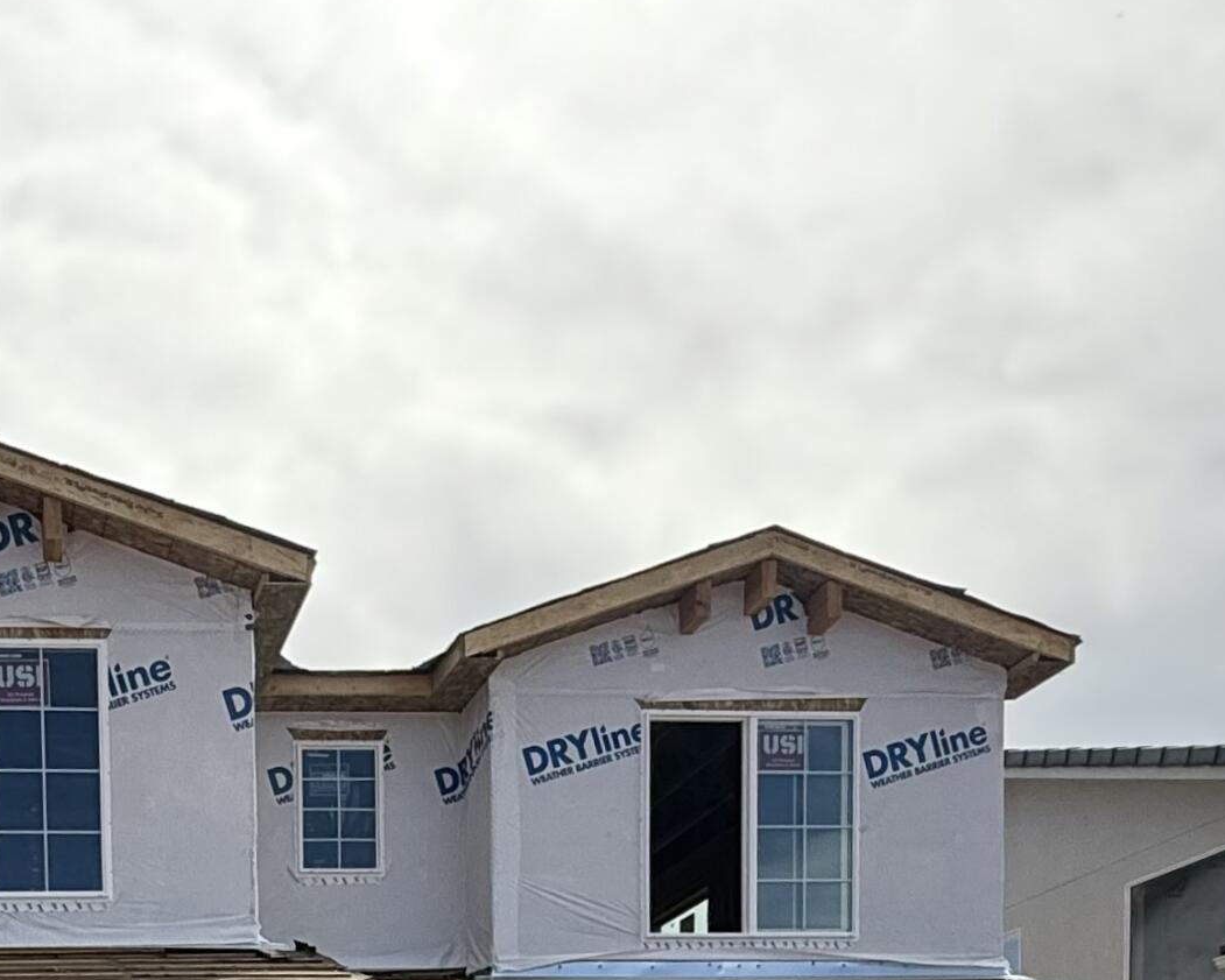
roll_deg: -1.0
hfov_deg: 37.2
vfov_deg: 30.8
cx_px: -199
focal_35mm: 39
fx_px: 1414
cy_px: 1240
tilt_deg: -2.6
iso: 64
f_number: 2.2
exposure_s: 1/970
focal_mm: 2.22
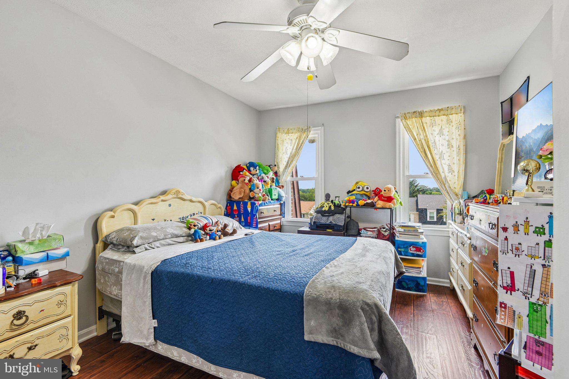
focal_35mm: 16
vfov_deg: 73.7
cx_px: 284
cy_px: 190
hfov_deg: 96.7
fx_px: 253
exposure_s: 1/40
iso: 400
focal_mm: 16
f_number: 8
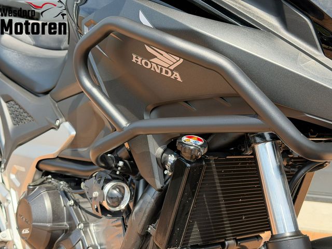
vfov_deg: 30.3
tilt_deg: -12.5
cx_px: 166
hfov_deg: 39.7
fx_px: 460
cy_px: 124
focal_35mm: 48
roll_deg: +0.6
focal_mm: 6.76
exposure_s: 1/951
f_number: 1.78
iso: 80
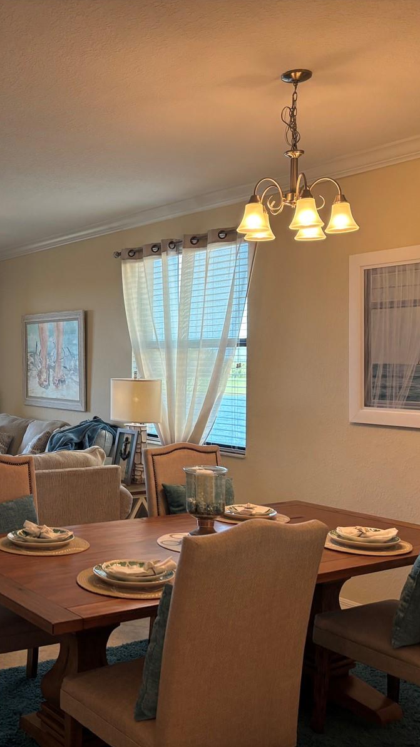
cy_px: 373
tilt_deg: -1.8
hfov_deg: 29.9
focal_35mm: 38
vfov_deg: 52.8
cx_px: 46
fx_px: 752
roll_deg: -0.5
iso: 125
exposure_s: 1/120
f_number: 1.6
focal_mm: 5.96
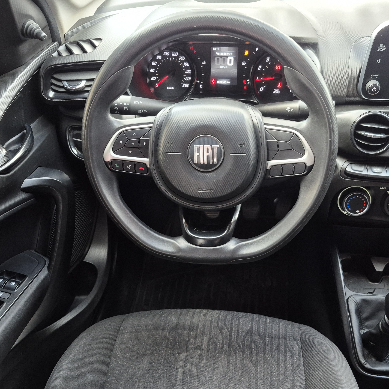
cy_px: 196
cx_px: 217
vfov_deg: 49.7
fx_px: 420
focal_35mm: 33
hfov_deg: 49.6
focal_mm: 5.4
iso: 500
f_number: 1.8
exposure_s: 1/120
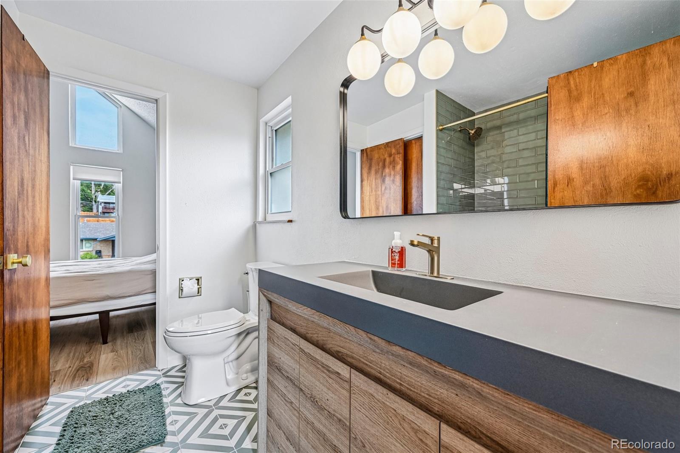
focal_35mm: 14
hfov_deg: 104.3
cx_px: 340
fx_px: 264
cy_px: 226
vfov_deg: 81.2
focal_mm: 14
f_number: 8
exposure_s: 1/15
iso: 400
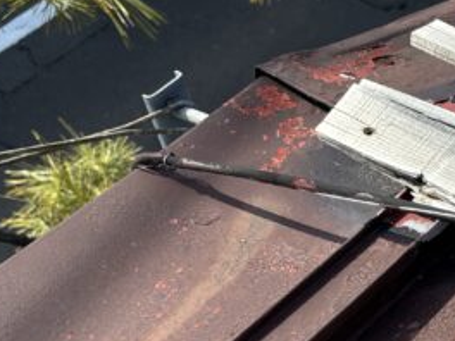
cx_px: 664
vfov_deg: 14.4
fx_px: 1328
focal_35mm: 101
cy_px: 355
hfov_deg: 17.6
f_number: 1.6
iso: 50
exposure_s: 1/1695
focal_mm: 5.96
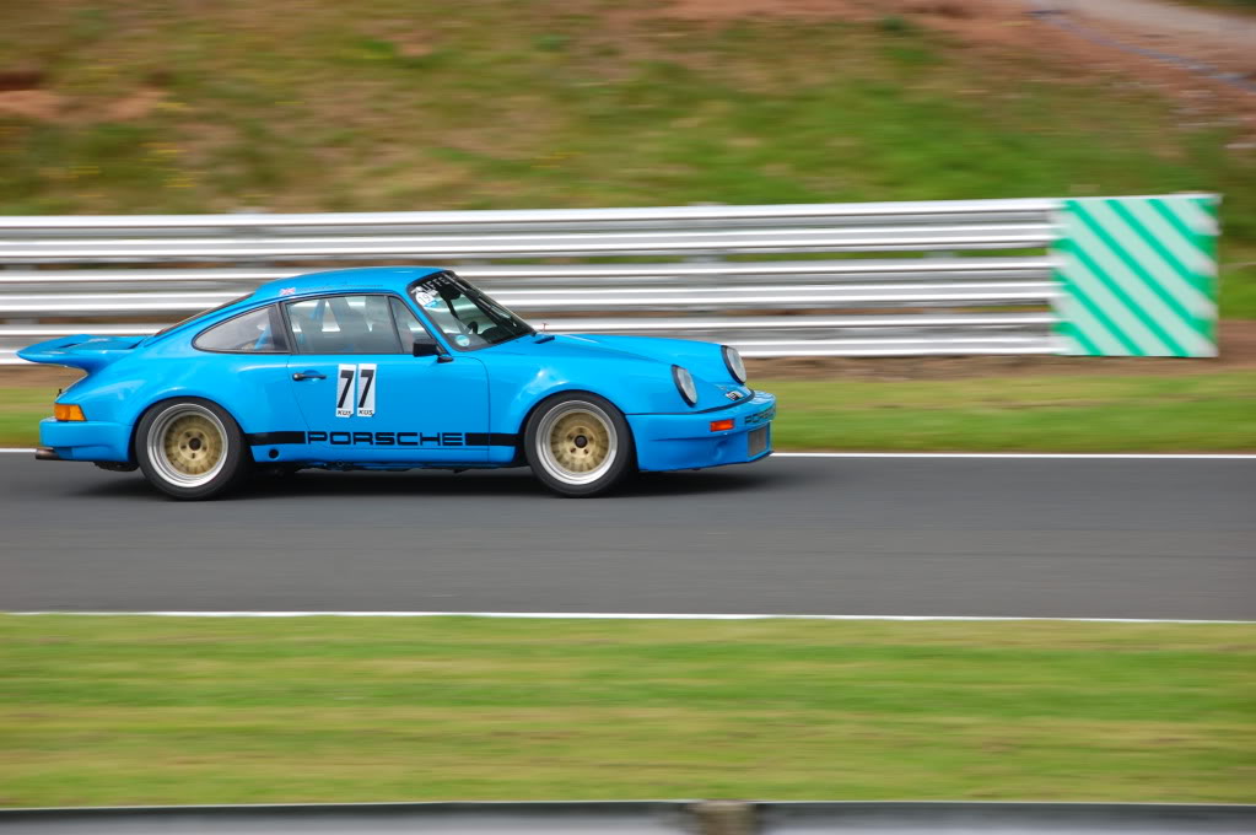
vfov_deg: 7.0
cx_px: 628
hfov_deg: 10.6
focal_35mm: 195
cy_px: 418
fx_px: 6797
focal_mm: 130
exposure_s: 1/250
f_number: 8
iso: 200
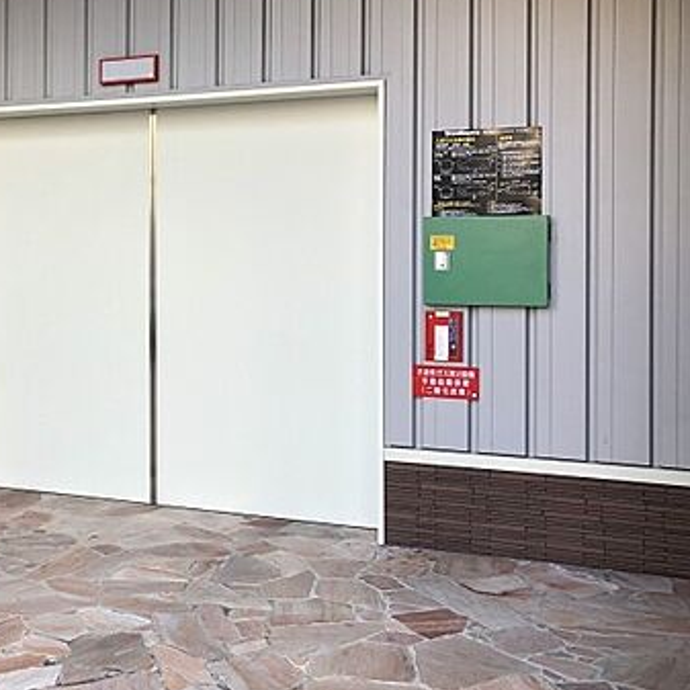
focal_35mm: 47
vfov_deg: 35.9
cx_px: 104
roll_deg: +0.1
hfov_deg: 34.5
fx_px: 1060
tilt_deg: -1.5
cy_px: 264
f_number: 1.8
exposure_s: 1/120
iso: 32
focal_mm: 4
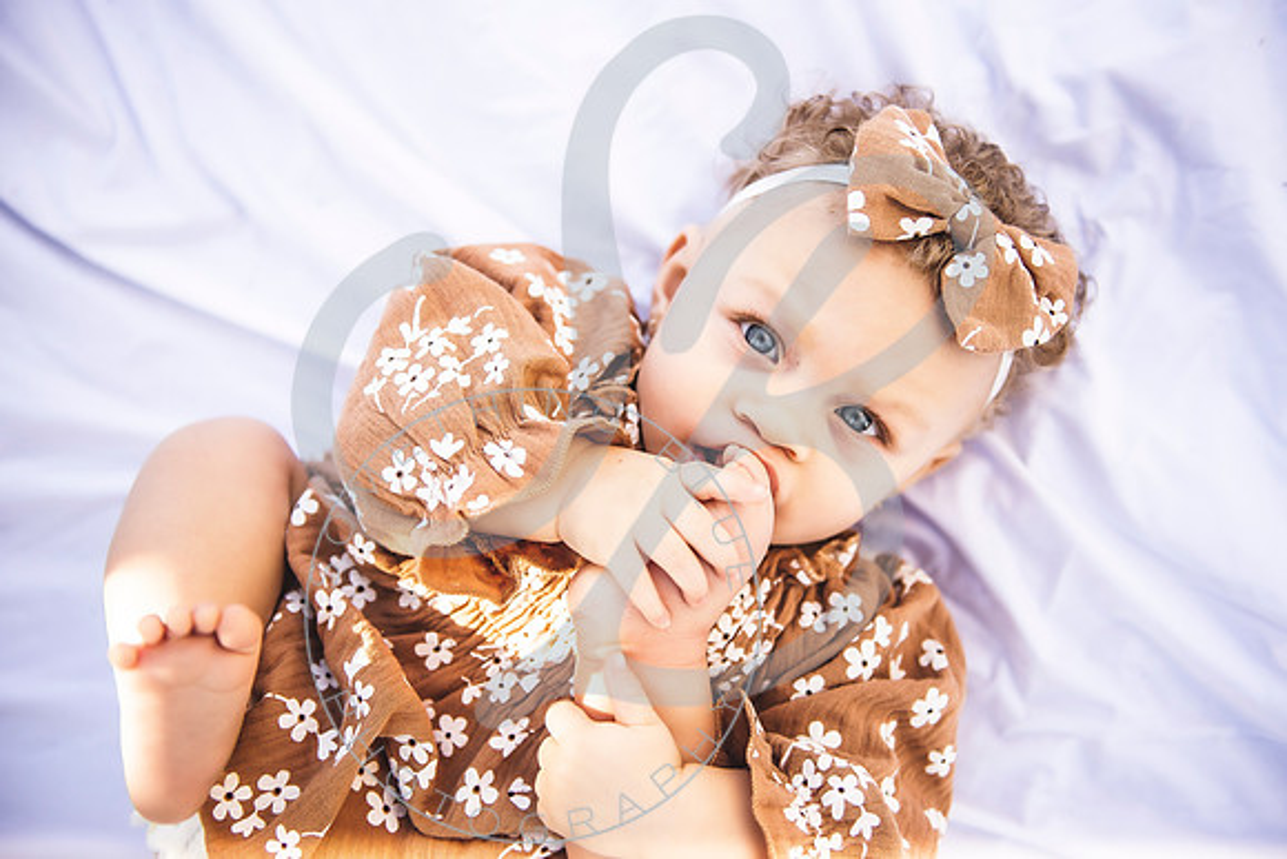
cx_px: 644
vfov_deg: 31.9
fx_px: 1502
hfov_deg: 46.4
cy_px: 430
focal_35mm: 42
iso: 200
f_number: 2.8
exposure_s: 1/400
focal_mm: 42
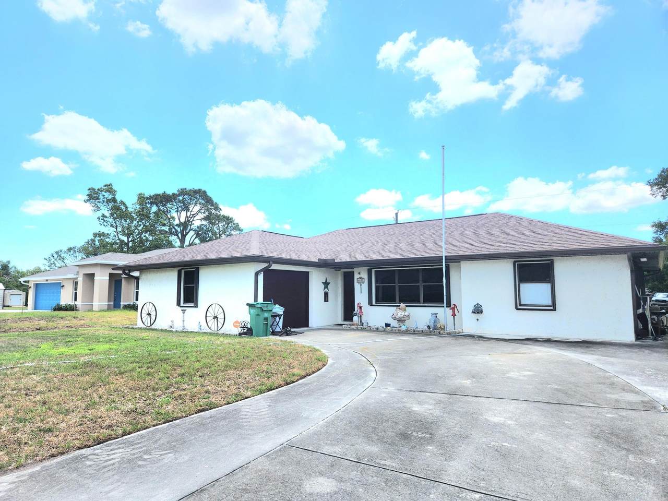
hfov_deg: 73.9
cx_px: 334
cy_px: 250
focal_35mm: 23
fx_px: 444
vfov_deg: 58.9
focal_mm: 5.4
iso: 20
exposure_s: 1/2500
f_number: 1.8
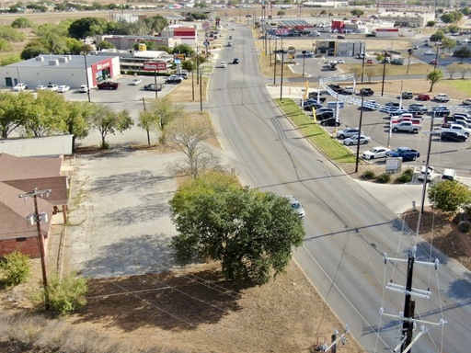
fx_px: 544
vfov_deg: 36.0
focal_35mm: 40
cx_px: 250
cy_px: 183
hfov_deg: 46.8
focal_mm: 5.45
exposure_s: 1/640
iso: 100
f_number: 3.1
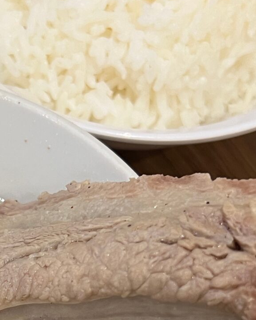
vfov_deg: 20.3
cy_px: 348
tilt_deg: -63.6
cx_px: 14
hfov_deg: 16.8
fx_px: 853
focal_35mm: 90
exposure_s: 1/50
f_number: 1.5
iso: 100
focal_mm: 5.7
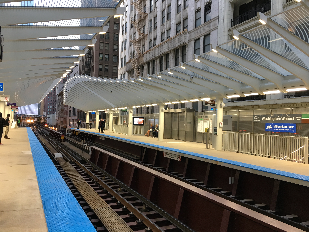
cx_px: 154
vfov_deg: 48.2
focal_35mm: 29
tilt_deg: +1.8
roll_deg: -2.1
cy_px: 116
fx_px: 259
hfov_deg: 61.7
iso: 64
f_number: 2.2
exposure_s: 1/30
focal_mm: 4.15
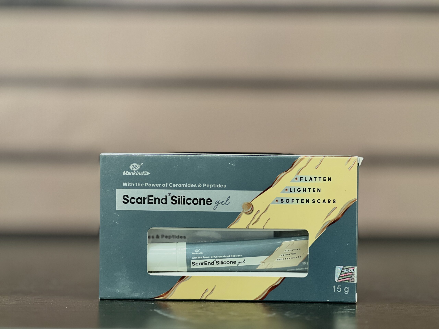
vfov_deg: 19.1
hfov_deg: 25.3
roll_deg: -0.1
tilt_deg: -1.7
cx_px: 220
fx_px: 977
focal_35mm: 77
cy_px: 164
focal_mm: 9
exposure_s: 1/14
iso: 400
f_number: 2.8
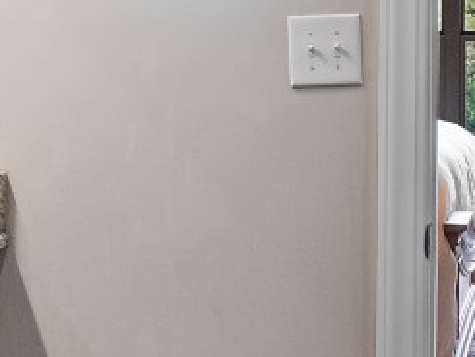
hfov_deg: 20.7
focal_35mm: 94
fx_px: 1290
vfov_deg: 15.3
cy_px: -43
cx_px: 359
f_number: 5.6
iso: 400
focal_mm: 8
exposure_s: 1/10
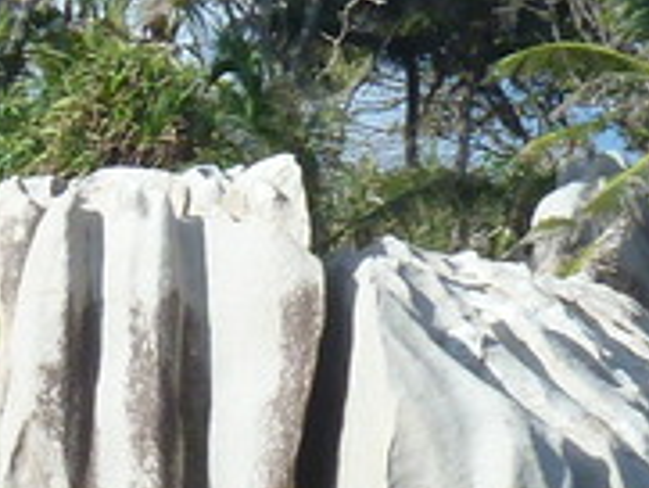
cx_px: -832
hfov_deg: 3.8
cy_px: 721
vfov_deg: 2.9
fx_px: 9699
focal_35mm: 517
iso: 80
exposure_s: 1/400
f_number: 4.5
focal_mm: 12.8
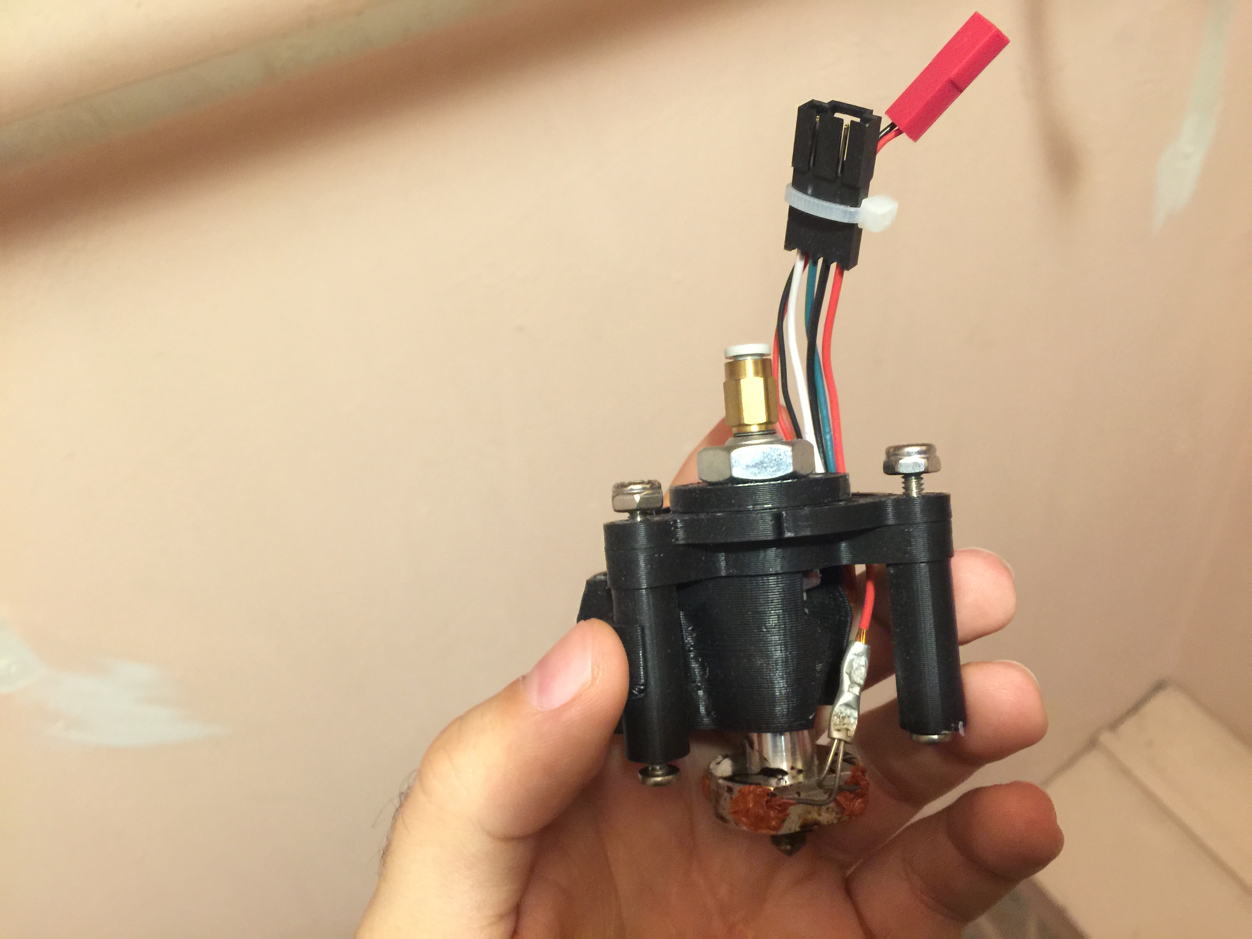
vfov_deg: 48.2
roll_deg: +10.6
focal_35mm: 29
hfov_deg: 61.7
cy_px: 470
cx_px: 626
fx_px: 1049
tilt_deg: -42.1
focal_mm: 4.15
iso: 100
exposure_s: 1/4
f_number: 2.2
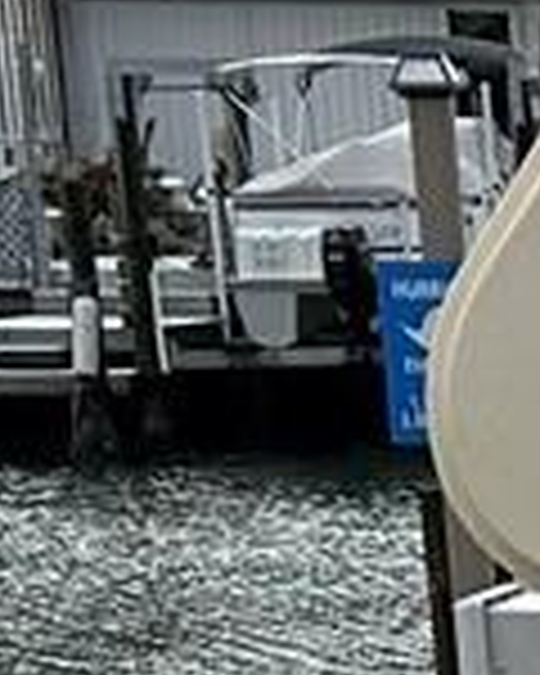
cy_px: 1881
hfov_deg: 5.1
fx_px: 5414
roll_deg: -0.2
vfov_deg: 6.6
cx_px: 2061
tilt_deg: -17.6
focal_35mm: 271
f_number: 1.5
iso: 50
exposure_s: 1/3257
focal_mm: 5.7
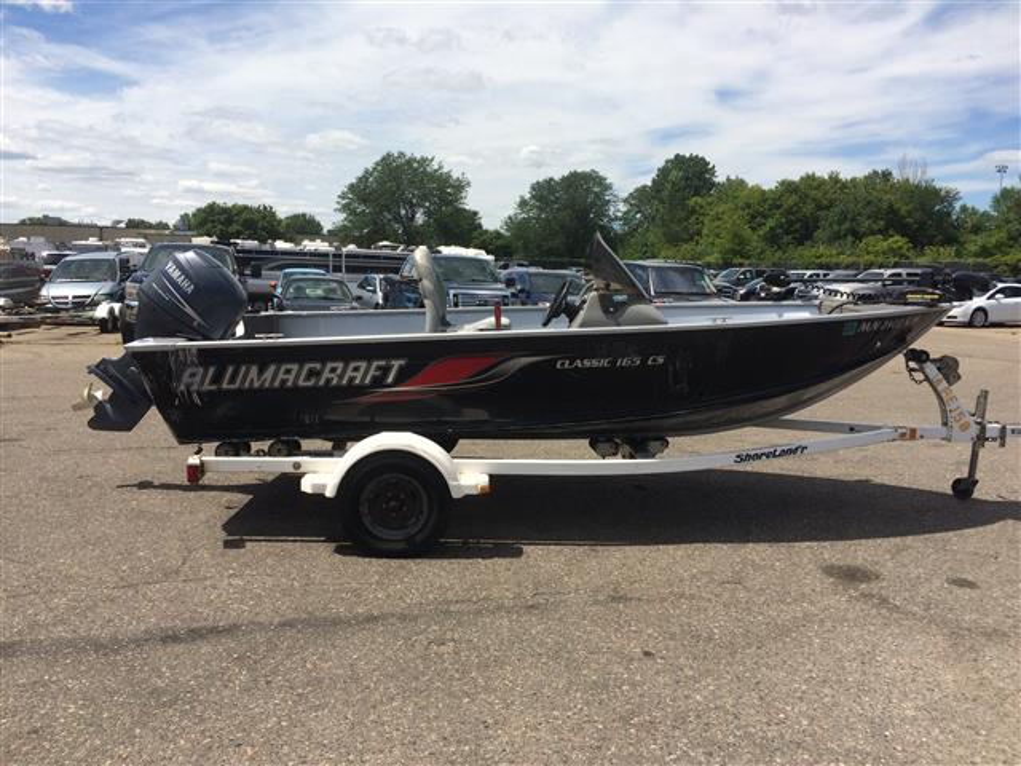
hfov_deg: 61.7
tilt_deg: -8.5
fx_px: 855
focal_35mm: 29
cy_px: 383
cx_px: 510
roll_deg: -1.8
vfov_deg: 48.2
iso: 32
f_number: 2.2
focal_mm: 4.15
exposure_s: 1/3165
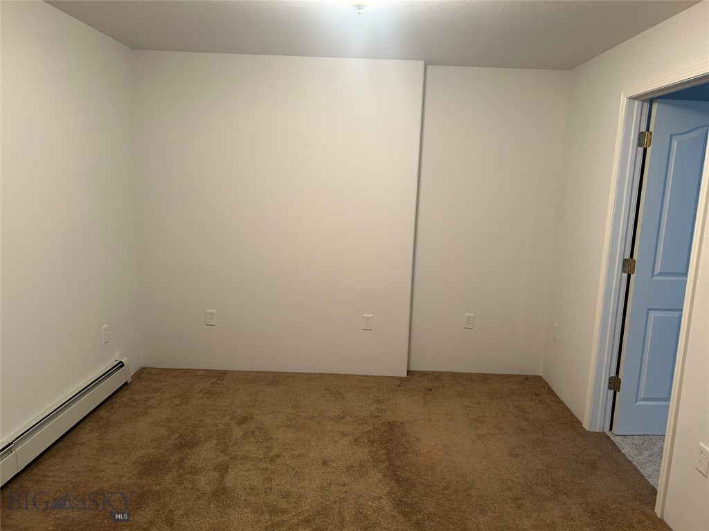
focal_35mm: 26
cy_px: 266
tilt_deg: -8.0
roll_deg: -2.5
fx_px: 533
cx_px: 354
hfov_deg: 67.3
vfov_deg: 53.1
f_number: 1.5
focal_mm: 5.7
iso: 125
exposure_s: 1/60
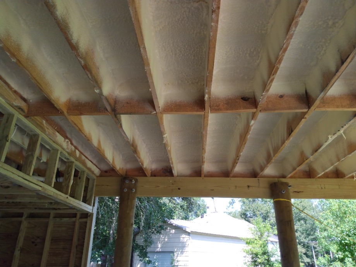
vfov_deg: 66.0
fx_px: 206
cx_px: 178
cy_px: 134
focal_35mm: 20
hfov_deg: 81.7
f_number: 2
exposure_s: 1/281
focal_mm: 3.54
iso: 100
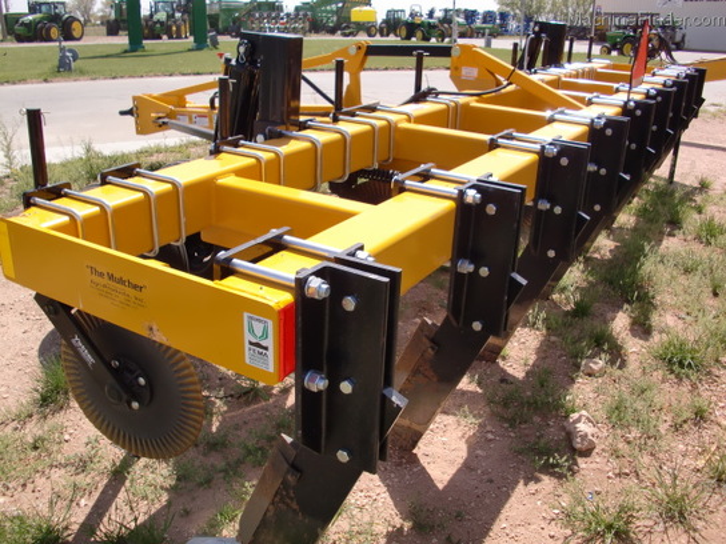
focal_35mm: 36
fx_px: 755
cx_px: 363
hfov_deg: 51.4
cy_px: 272
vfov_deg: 39.7
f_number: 7.9
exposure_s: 1/160
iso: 64
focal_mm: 6.3
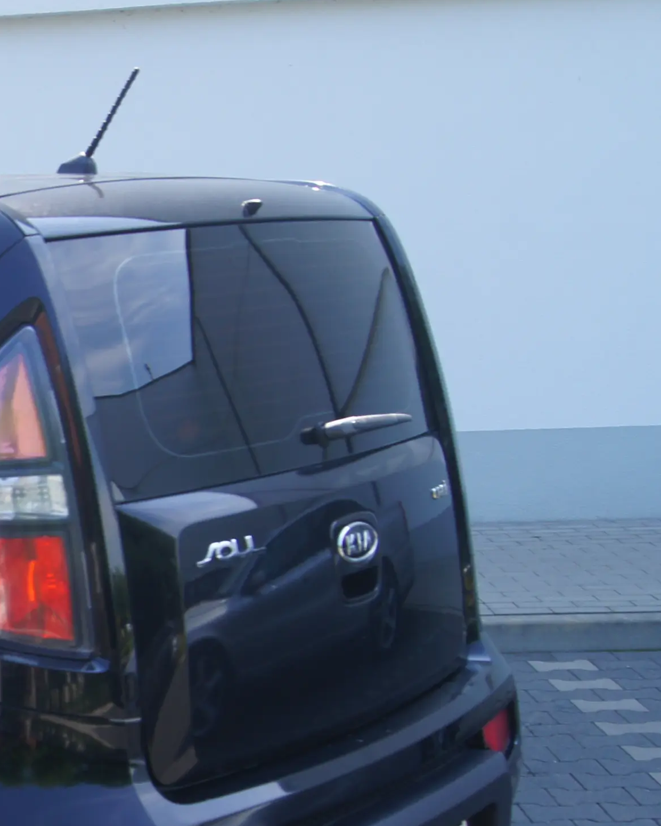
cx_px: -321
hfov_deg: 17.0
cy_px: 641
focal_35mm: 82
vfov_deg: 23.0
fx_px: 2005
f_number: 8
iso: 100
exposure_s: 1/50
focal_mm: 22
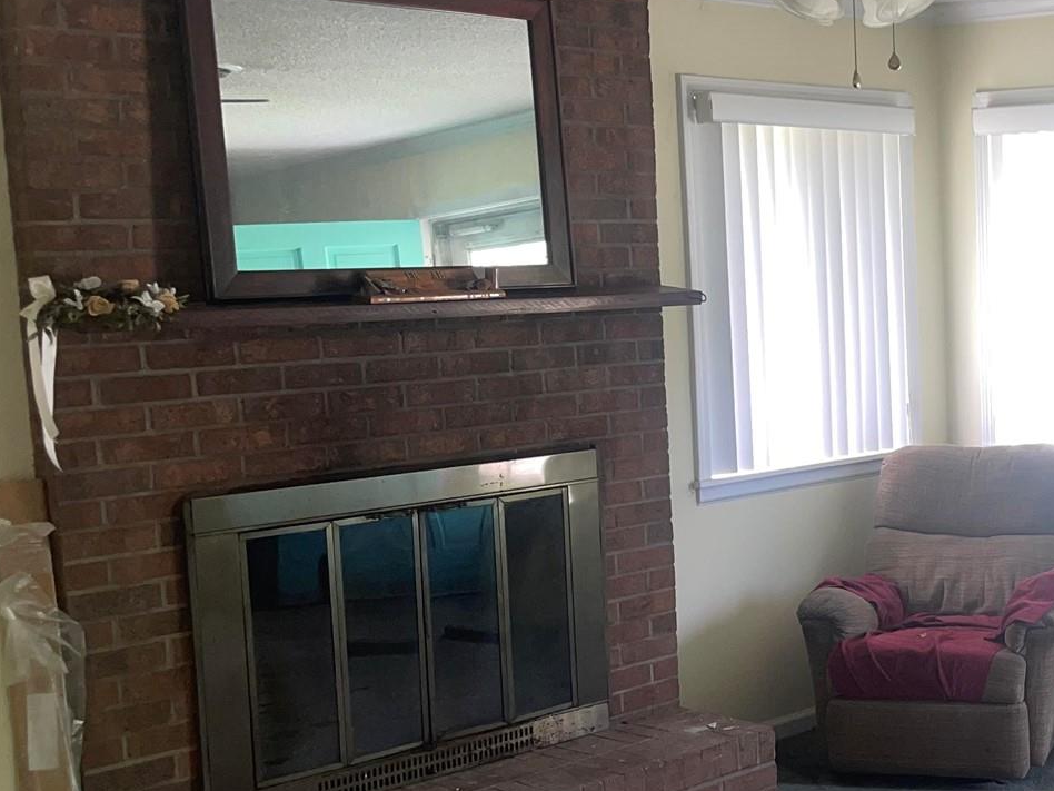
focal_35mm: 54
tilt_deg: -8.3
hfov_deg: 32.4
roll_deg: +0.1
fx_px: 1644
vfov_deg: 27.0
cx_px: 1077
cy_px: 447
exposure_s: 1/34
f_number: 1.6
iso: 64
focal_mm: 5.1
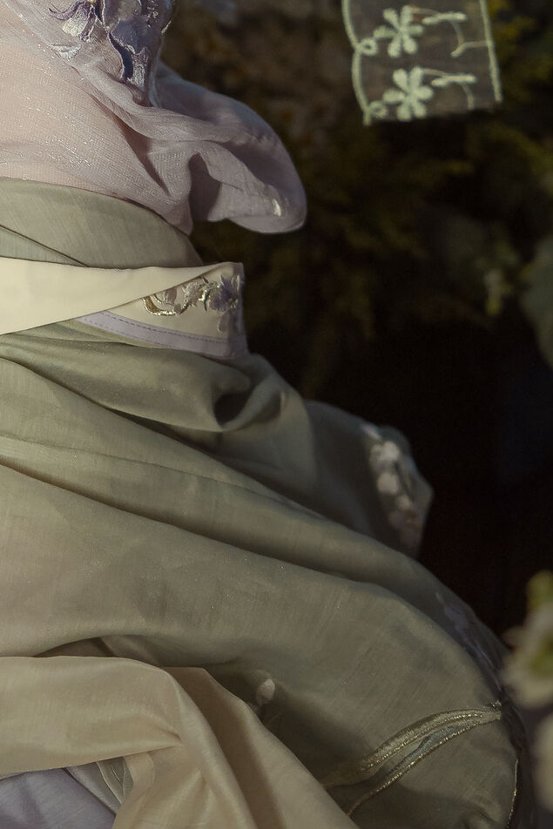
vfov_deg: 8.4
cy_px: -307
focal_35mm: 241
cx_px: -122
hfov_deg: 5.7
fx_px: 5551
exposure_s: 1/60
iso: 640
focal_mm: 85
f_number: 3.5
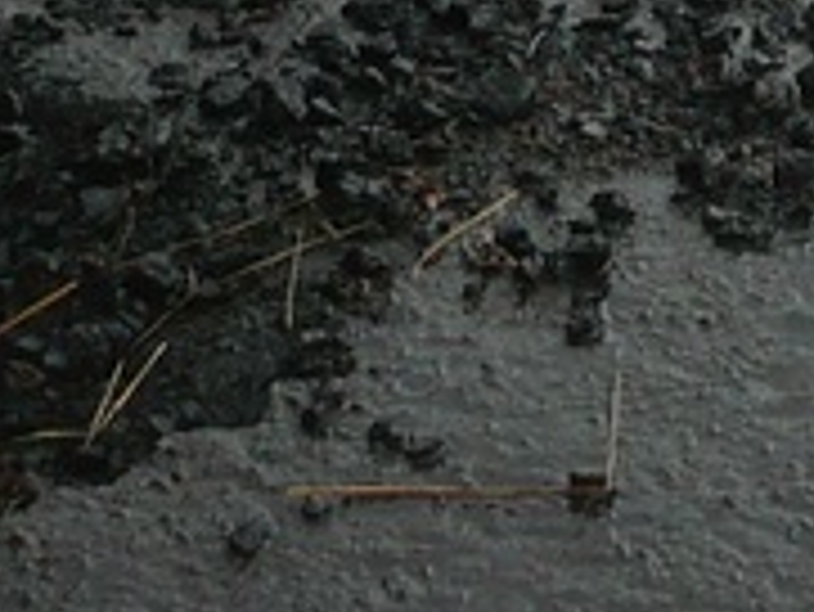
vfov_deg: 6.9
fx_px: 4659
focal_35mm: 198
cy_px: -1035
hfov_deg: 9.9
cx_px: 917
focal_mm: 5.8
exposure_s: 1/400
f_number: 2.8
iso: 100
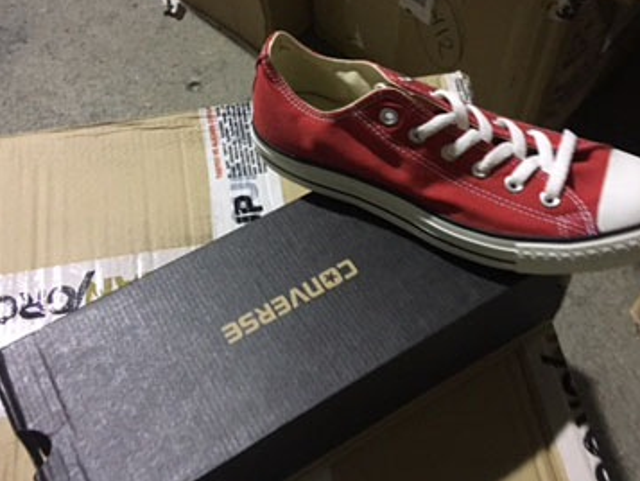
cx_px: 341
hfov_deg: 47.8
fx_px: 721
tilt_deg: -60.5
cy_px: 217
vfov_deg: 36.8
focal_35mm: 39
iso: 80
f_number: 2.2
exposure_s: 1/4
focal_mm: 4.15
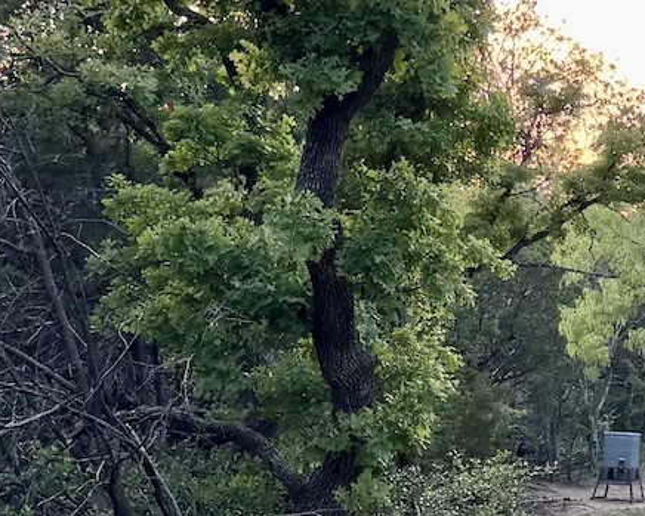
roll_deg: -6.8
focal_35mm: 110
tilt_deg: -2.7
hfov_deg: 16.8
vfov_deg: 14.0
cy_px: 248
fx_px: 2100
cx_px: 750
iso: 80
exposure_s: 1/287
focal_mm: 6.76
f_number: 1.78
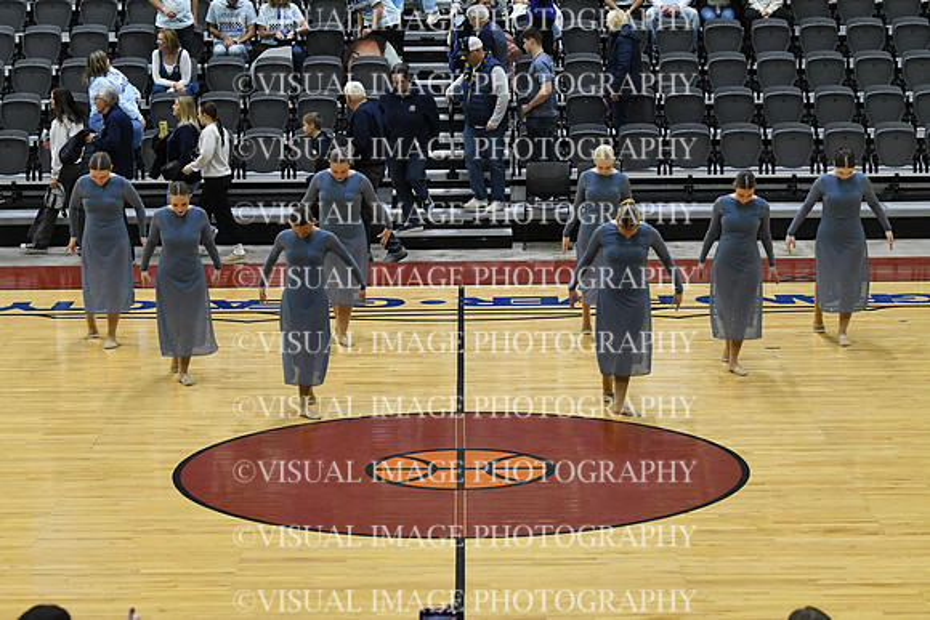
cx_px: 465
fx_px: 2713
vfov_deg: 13.0
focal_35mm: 105
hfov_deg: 19.5
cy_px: 310
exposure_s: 1/500
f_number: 4
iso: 5000
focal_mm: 70
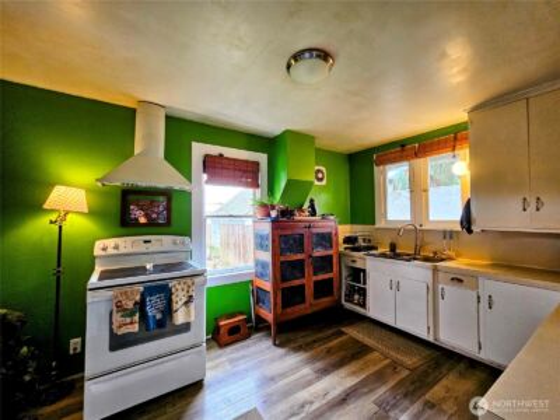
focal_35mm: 13
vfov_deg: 89.9
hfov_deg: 106.2
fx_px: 210
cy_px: 210
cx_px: 280
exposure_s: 1/60
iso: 200
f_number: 2.2
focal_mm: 2.2
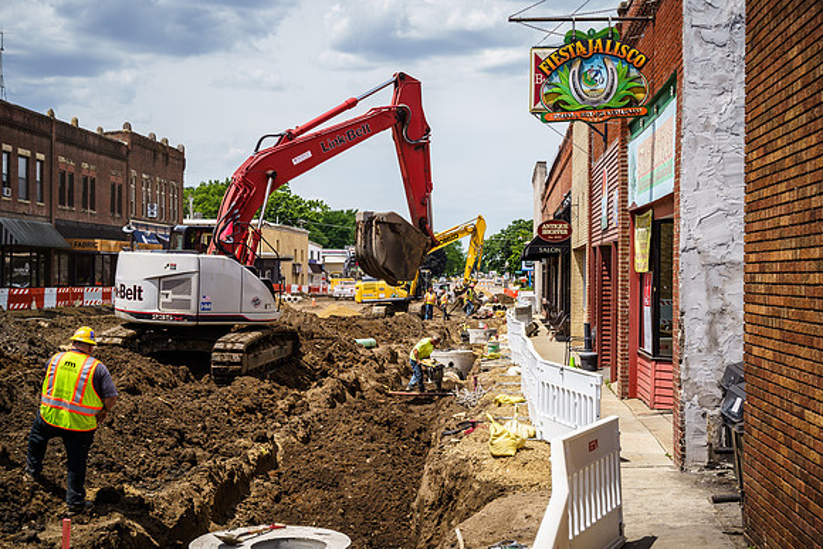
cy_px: 277
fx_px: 1170
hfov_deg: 38.7
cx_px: 420
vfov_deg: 26.4
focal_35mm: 51
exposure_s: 1/2000
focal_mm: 49.9
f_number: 4
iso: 200
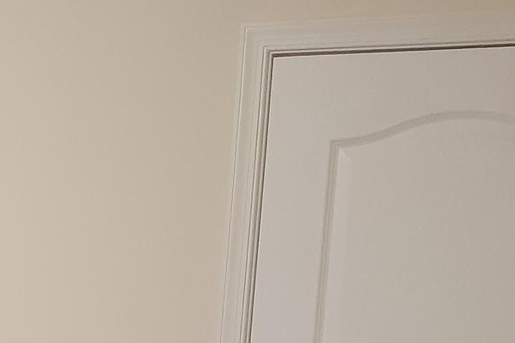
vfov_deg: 13.5
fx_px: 1373
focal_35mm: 96
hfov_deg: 19.8
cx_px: -120
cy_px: 494
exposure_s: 1/24
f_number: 1.9
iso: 320
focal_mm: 3.6
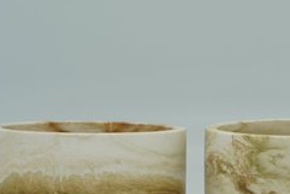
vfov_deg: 8.0
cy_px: 196
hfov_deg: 11.9
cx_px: 301
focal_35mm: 170
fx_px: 1370
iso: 100
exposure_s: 1/20
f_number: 10
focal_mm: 50
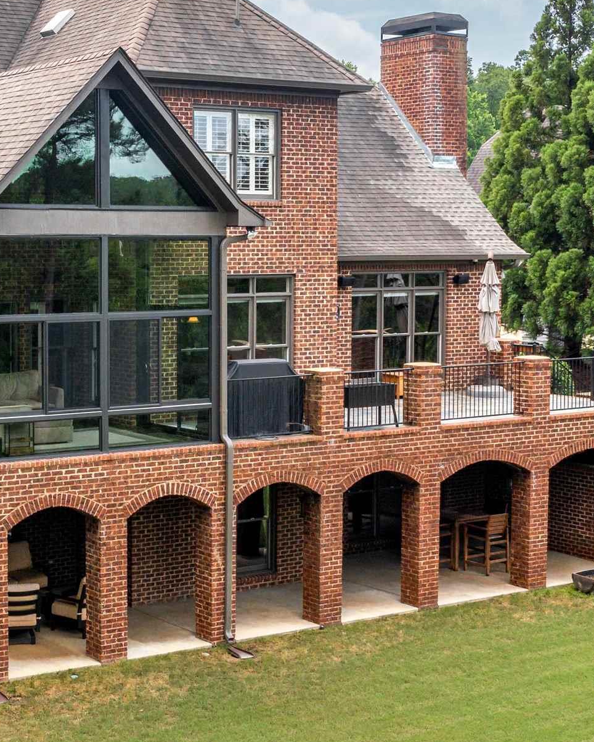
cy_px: 365
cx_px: 148
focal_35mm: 67
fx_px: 1472
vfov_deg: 28.3
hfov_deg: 22.6
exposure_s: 1/200
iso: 100
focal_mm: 10.26
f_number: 6.3
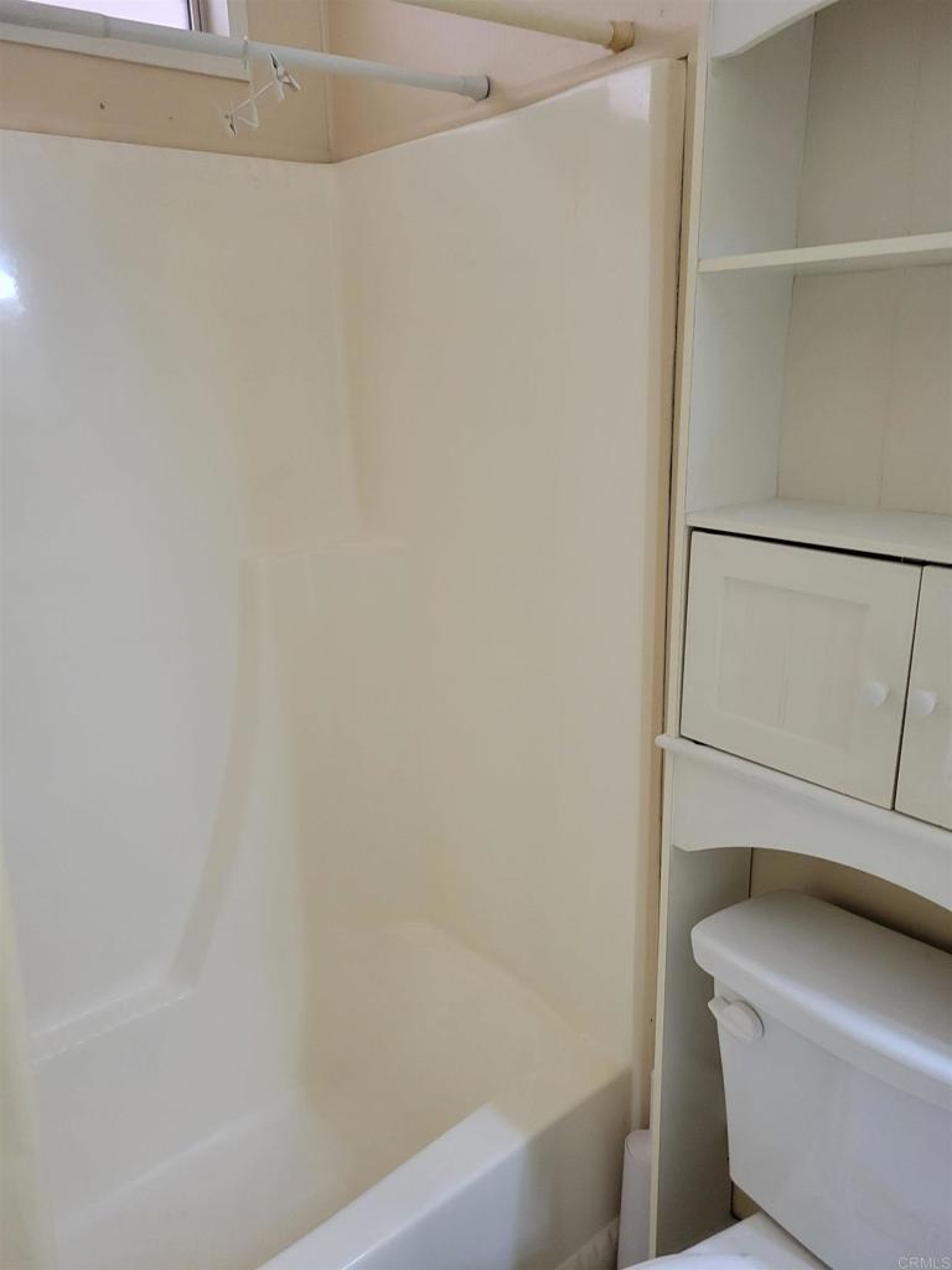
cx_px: 476
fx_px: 953
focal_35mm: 26
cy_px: 635
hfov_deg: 53.1
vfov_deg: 67.3
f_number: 1.8
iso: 320
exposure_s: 1/120
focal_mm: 5.4
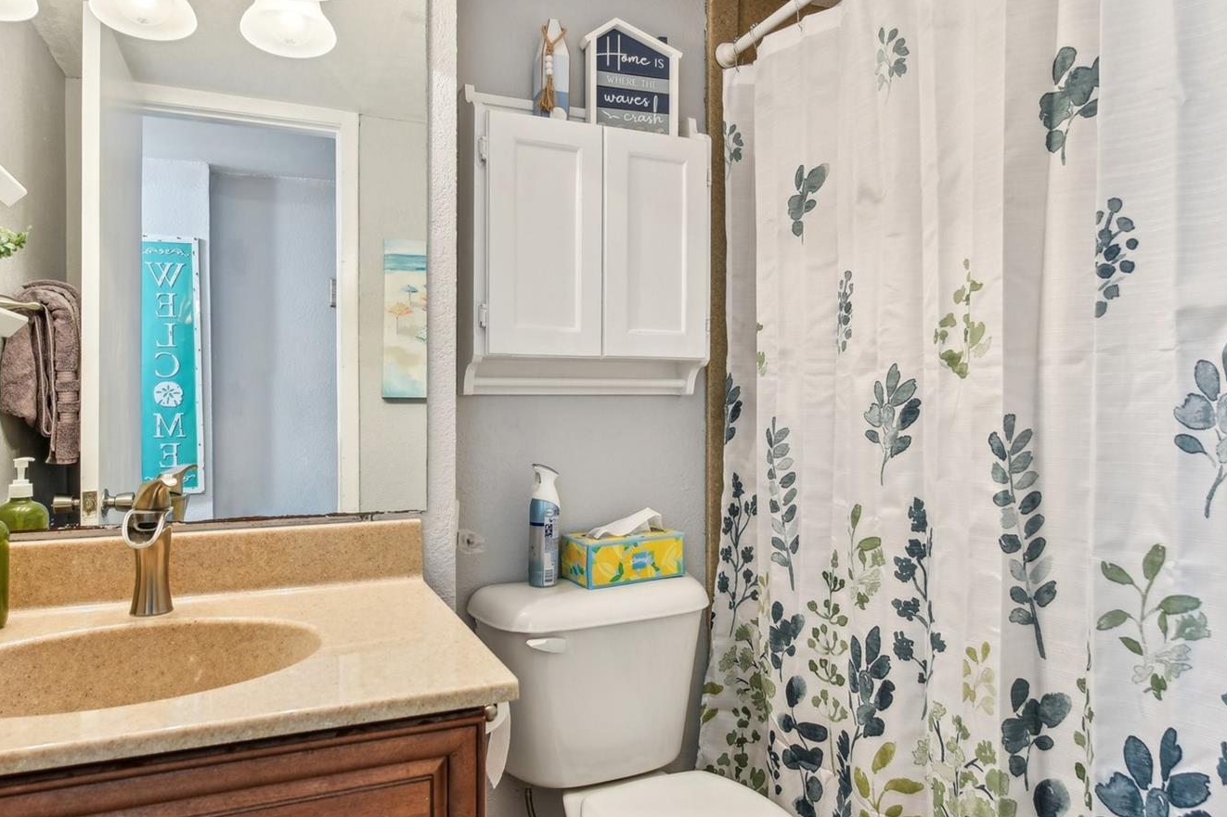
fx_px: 784
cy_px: 408
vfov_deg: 55.1
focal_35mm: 23
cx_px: 577
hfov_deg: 76.0
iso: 400
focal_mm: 19
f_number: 8
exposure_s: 1/4
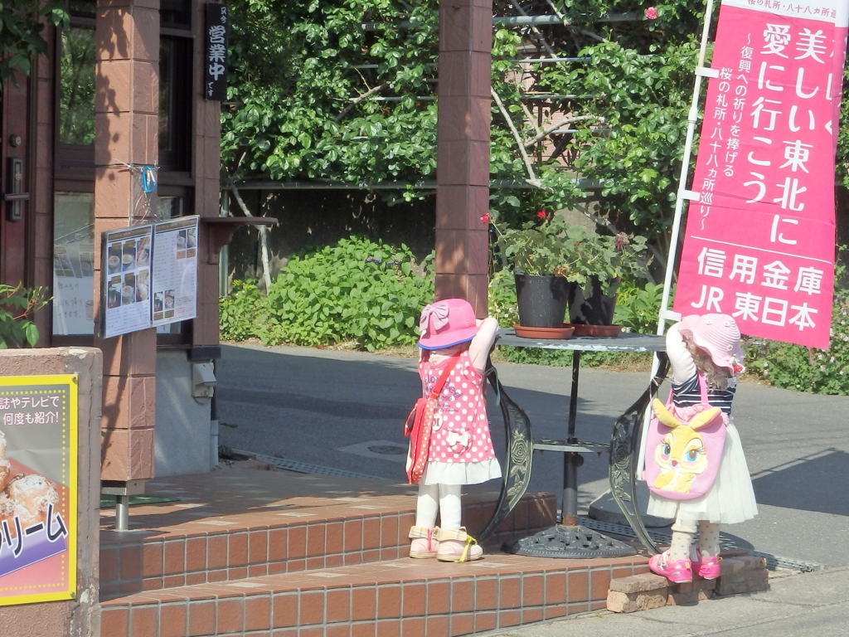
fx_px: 2379
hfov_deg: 20.2
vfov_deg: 15.2
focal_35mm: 97
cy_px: 318
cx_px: 424
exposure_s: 1/800
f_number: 4.9
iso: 125
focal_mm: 17.3
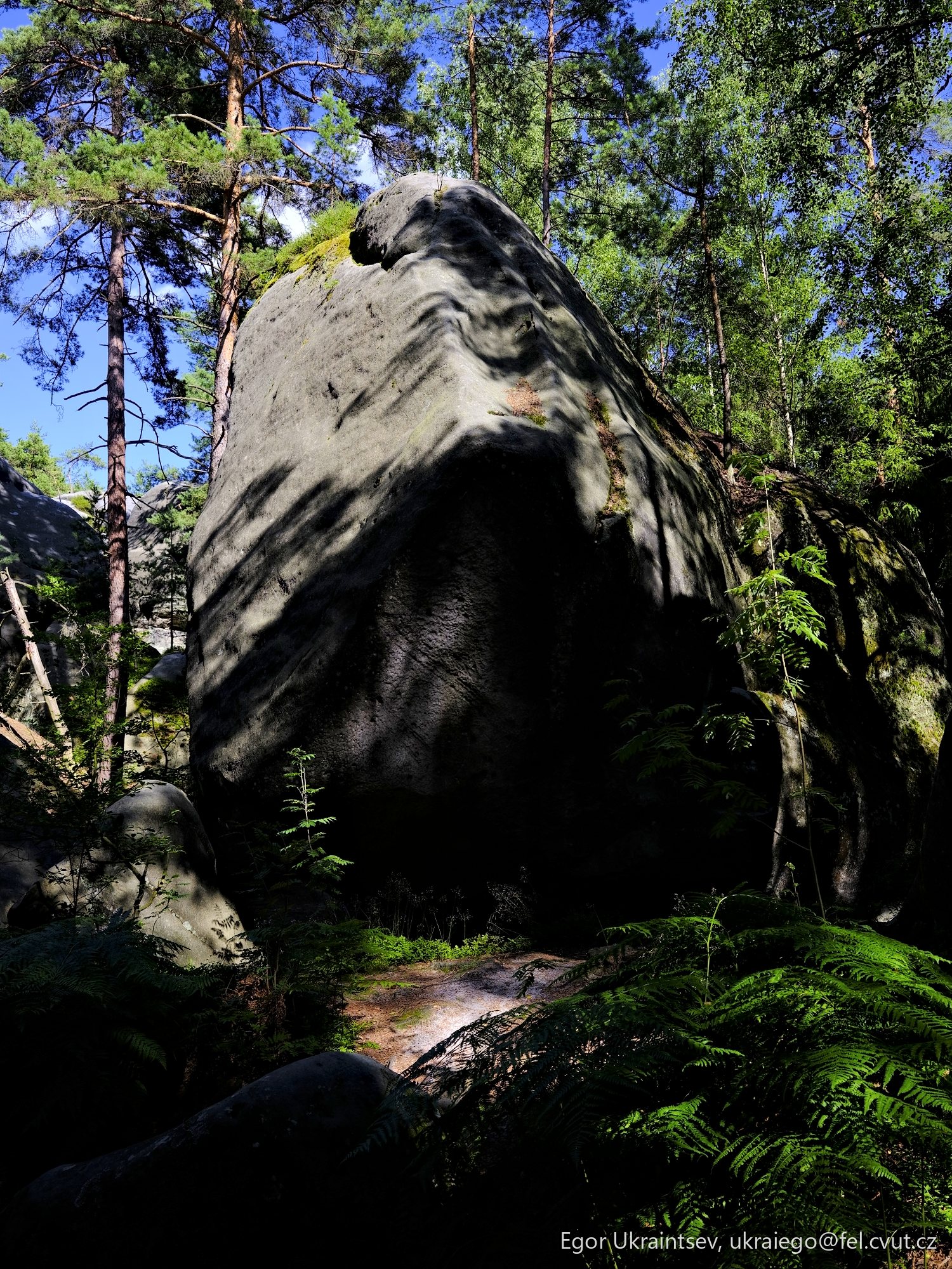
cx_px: 476
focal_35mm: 30
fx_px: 1100
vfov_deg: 60.0
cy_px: 634
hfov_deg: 46.8
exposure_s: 1/70
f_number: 8
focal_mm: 38.3
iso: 100
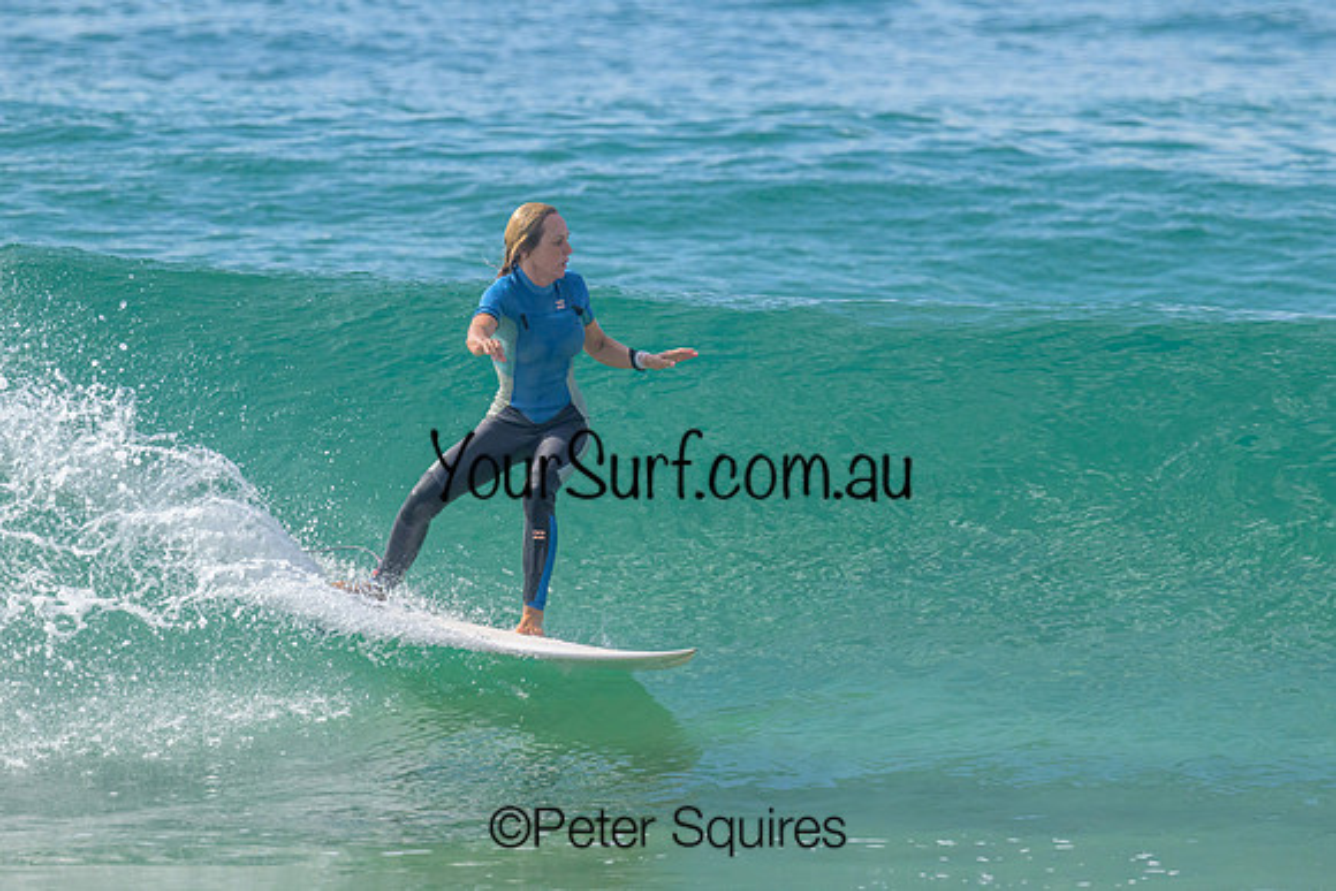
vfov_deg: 2.1
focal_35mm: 669
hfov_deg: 3.1
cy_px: 339
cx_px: 697
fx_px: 24819
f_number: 11
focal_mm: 540
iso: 1250
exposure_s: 1/2000
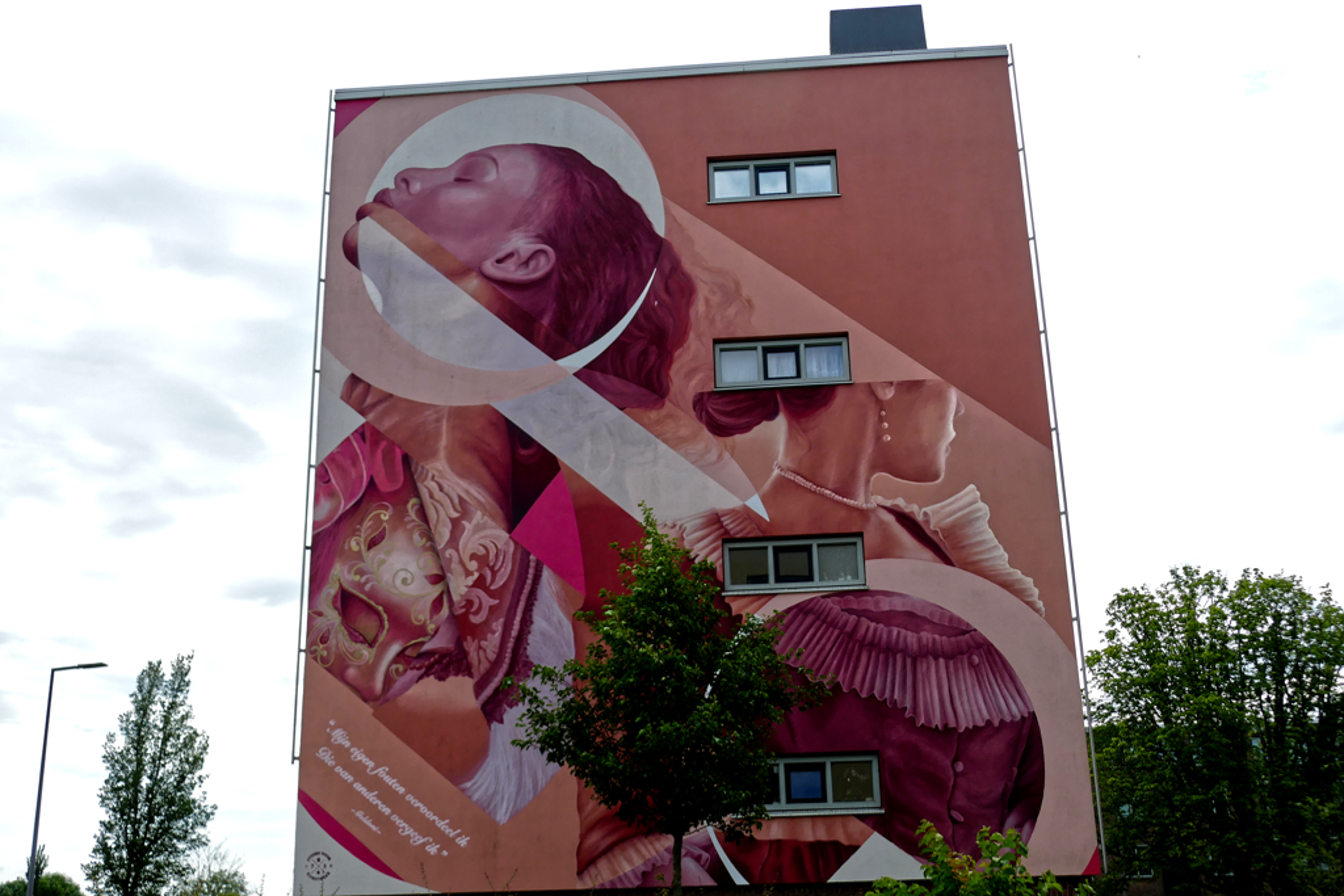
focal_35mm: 40
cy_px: 448
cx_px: 672
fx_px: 1493
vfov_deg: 33.4
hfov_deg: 48.5
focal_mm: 14.8
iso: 125
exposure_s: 1/2000
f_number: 3.2
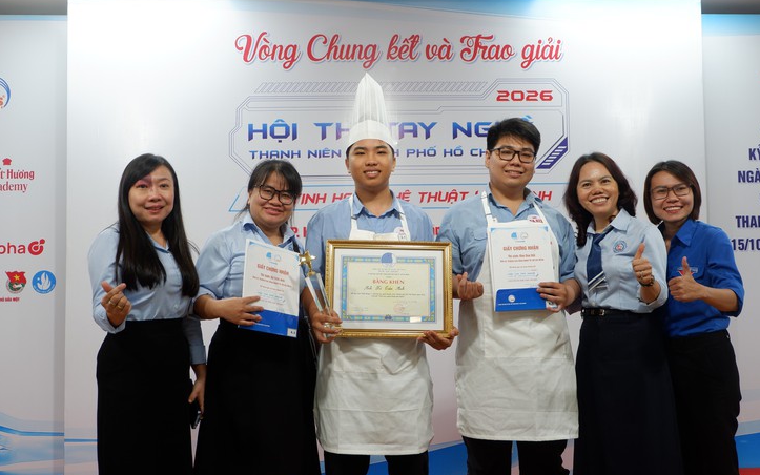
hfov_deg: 54.0
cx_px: 382
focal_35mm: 36
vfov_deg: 35.3
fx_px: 746
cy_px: 242
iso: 200
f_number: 4.2
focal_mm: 23.2
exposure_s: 1/50
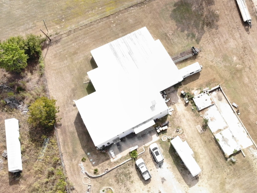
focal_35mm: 47
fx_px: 349
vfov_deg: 30.8
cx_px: 182
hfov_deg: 39.7
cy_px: 82
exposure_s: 1/320
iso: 400
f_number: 2.8
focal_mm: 4.5
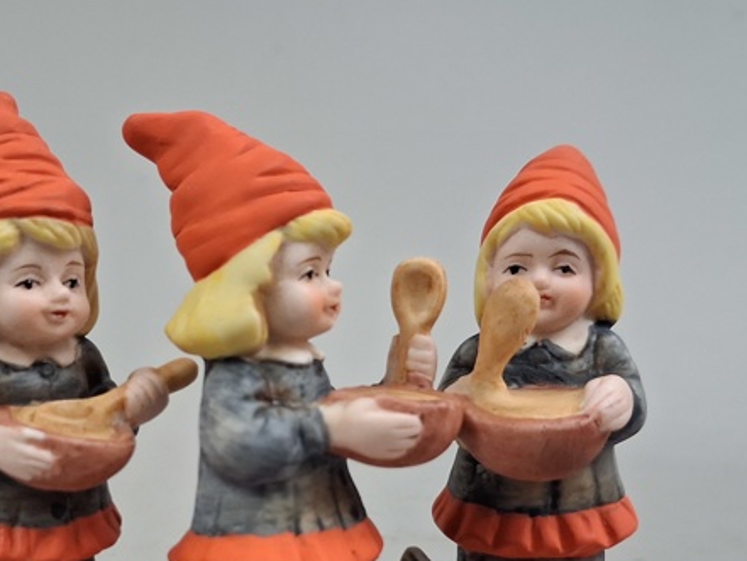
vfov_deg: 28.9
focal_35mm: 49
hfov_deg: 38.5
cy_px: 469
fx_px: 1058
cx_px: 249
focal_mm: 4
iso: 320
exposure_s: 1/50
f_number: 1.8
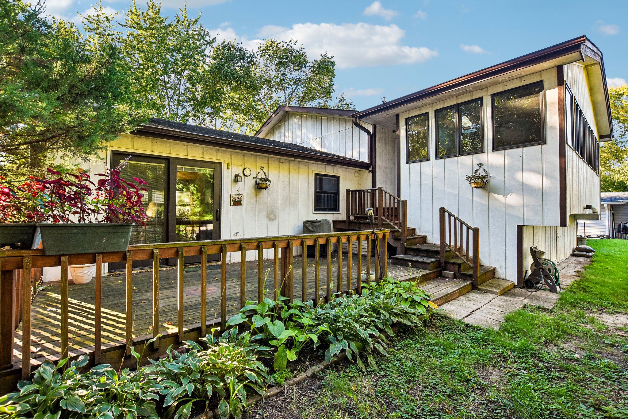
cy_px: 210
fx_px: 262
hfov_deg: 100.4
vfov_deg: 77.3
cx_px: 314
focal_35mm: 15
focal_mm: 10
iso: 400
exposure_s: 1/80
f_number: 8
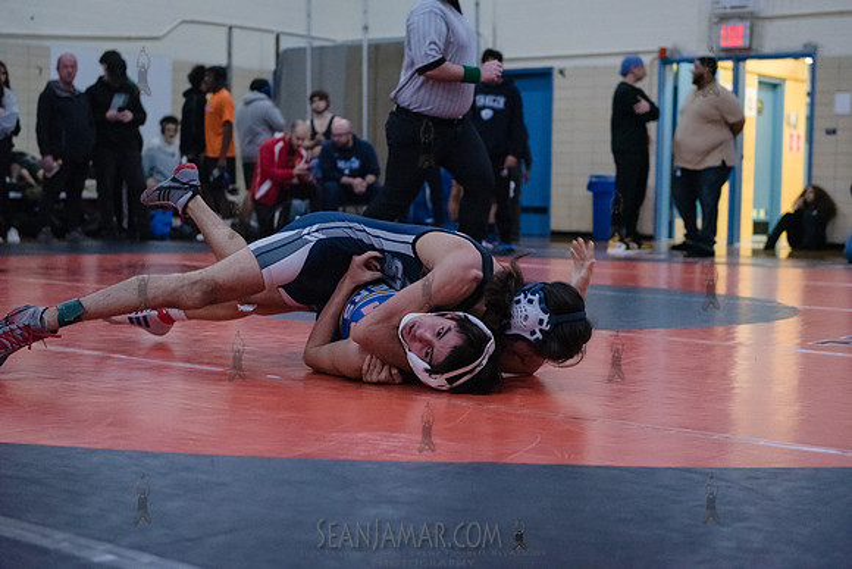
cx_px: 426
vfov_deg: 23.4
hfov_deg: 34.5
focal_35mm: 58
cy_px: 284
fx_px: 1373
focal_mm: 58
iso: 8000
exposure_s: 1/400
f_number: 3.2
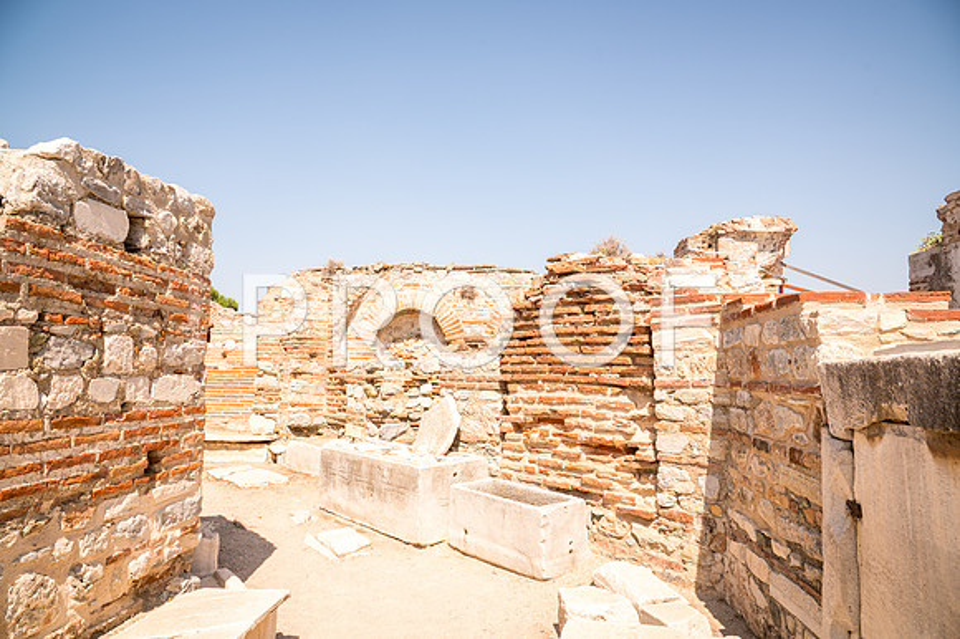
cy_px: 320
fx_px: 640
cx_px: 480
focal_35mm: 24
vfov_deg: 53.1
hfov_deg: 73.8
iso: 100
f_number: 8
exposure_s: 1/200
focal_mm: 24
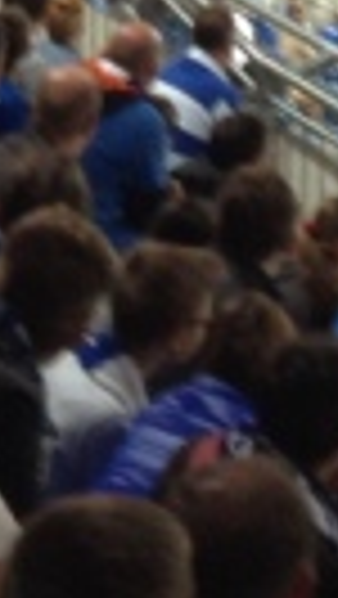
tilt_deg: -6.2
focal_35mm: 293
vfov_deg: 7.0
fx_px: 4660
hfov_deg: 4.1
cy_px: -805
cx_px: -108
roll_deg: +0.2
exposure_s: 1/30
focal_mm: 4.28
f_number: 2.4
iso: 50
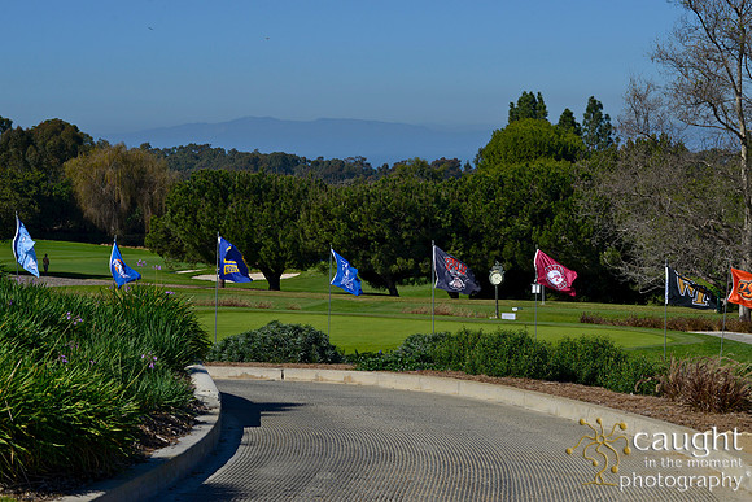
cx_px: 376
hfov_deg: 25.4
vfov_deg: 17.1
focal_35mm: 80
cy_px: 251
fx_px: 1671
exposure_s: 1/800
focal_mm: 80
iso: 250
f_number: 14
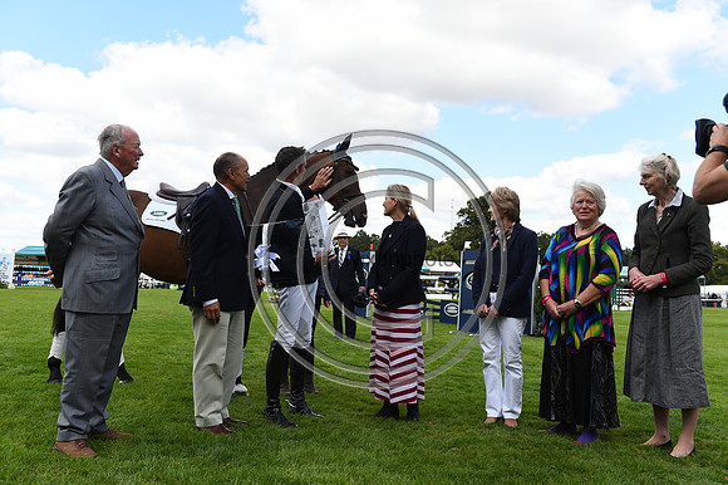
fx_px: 647
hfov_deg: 58.7
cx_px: 364
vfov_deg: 41.1
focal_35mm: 32
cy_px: 242
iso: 640
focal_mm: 32
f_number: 5.6
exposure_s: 1/1600
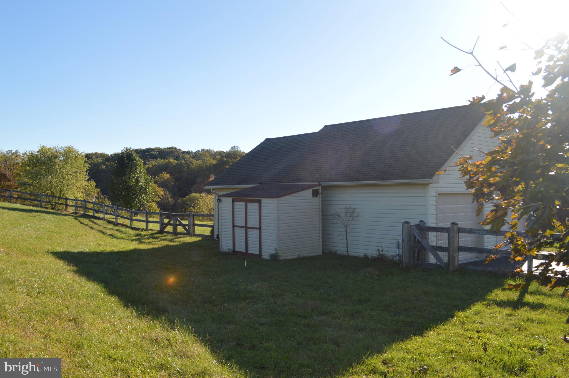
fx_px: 474
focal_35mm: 30
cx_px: 284
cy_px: 189
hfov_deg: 62.0
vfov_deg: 43.5
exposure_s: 1/200
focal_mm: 20
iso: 100
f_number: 7.1
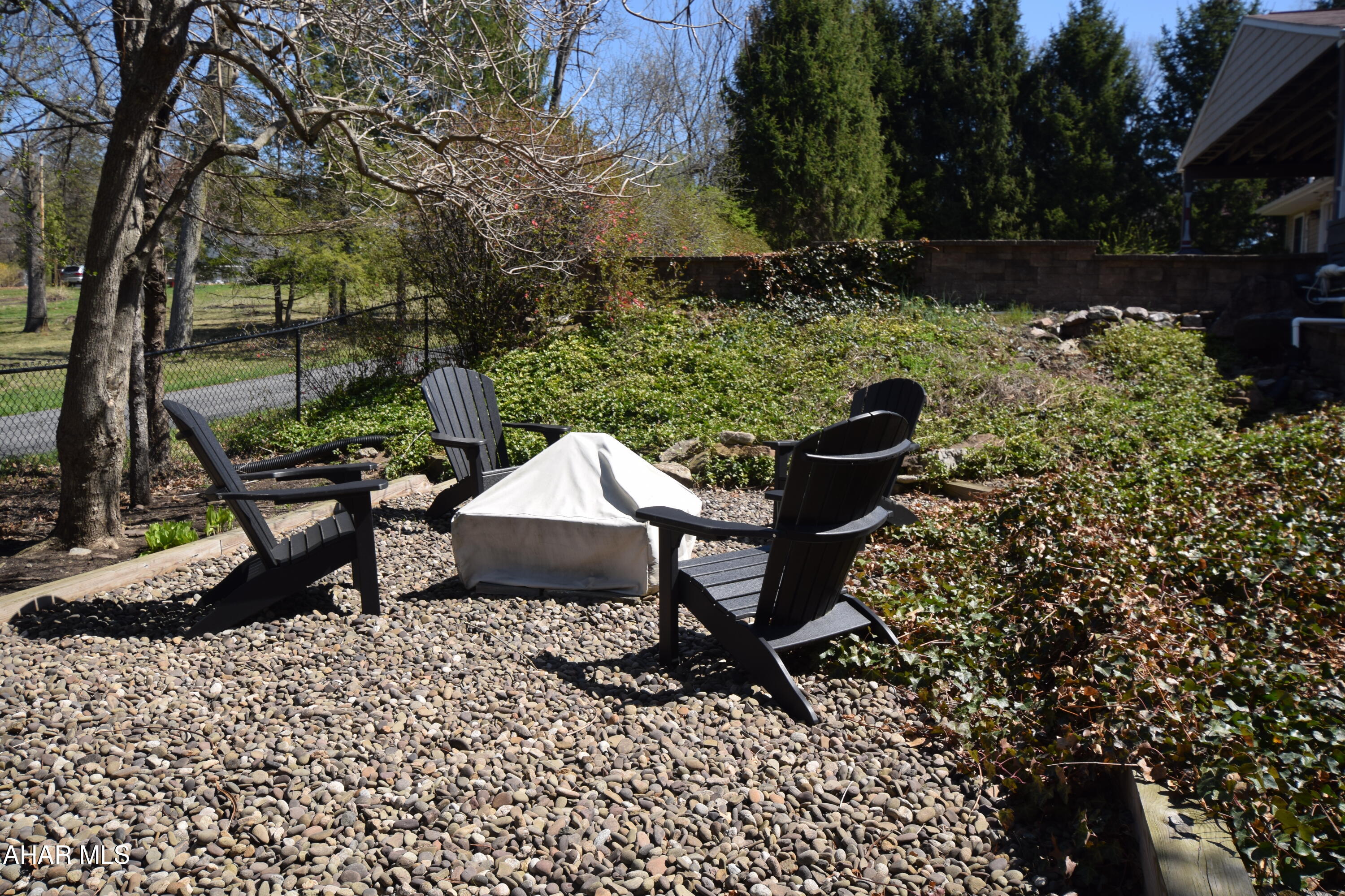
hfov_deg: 64.6
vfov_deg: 45.7
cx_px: 672
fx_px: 1065
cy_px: 448
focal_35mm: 28
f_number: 9
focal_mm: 19
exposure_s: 1/200
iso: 100
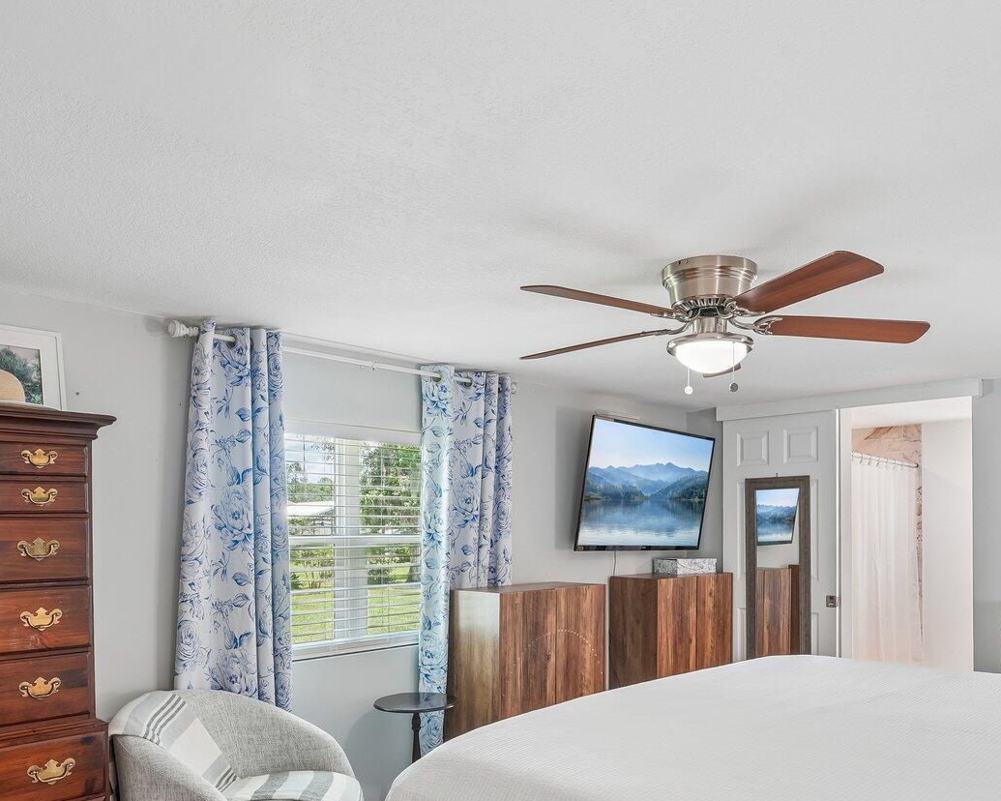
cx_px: 589
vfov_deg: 54.0
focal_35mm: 26
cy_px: 522
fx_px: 770
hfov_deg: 65.5
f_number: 9
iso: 100
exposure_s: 1/5
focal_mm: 14
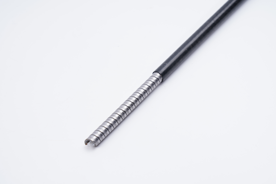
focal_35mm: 105
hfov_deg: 19.5
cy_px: 92
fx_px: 805
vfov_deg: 13.0
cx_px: 138
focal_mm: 105
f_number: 14
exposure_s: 1/125
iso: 100
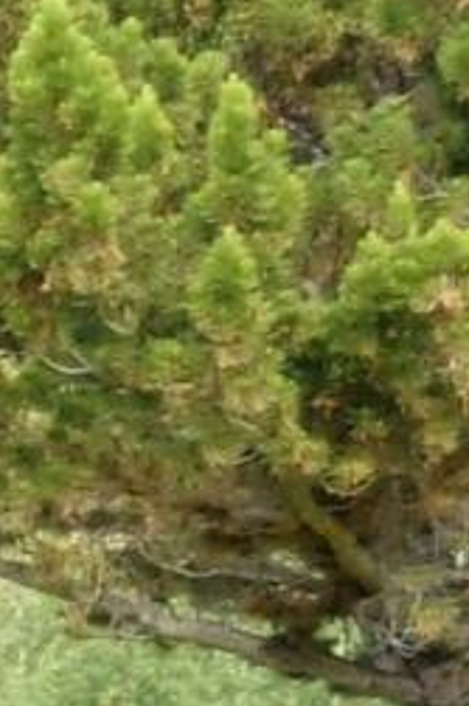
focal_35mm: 394
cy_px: 1536
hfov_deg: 2.9
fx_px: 7709
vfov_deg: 5.1
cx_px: -3384
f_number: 5
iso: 800
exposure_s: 1/500
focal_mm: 22
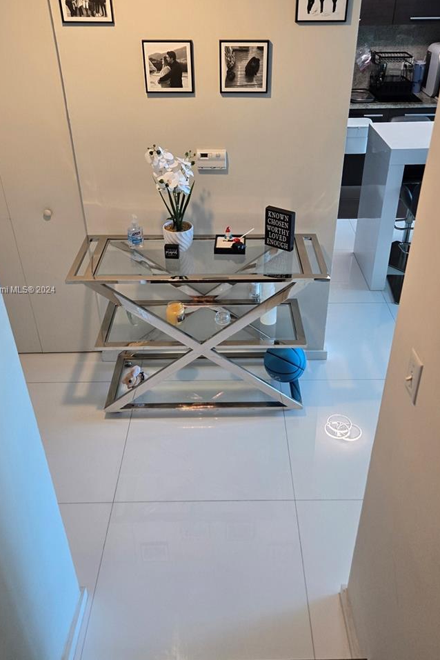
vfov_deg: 61.7
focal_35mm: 30
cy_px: 290
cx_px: 239
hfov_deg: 43.6
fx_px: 550
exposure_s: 1/120
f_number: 1.8
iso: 160
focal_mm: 5.4
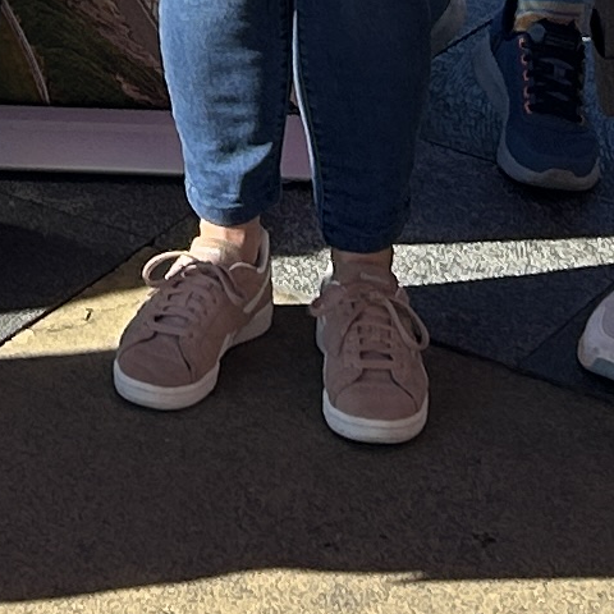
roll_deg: -2.6
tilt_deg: -8.5
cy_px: -892
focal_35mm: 193
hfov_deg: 9.0
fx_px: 3873
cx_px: -101
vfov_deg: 8.3
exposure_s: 1/3356
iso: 50
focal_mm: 5.7
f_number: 1.5
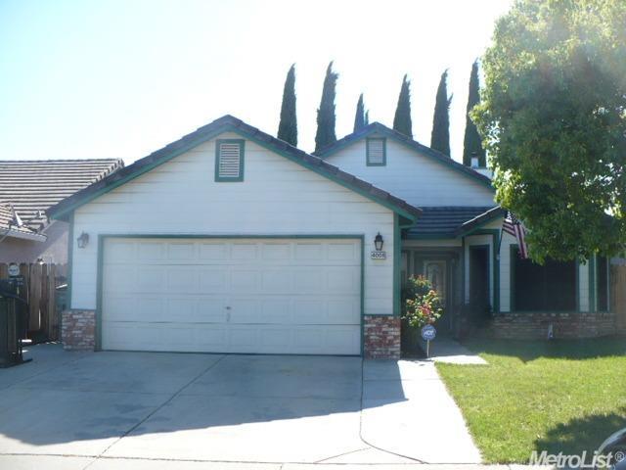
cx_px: 313
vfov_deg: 38.7
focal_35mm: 37
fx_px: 669
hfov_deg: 50.1
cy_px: 235
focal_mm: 6.1
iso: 100
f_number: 2.8
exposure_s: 1/640
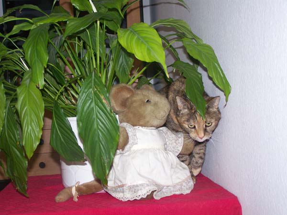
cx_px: 144
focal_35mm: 64
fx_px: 531
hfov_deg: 30.3
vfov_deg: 22.9
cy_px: 108
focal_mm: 10.7
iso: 160
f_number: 3.2
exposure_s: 1/80
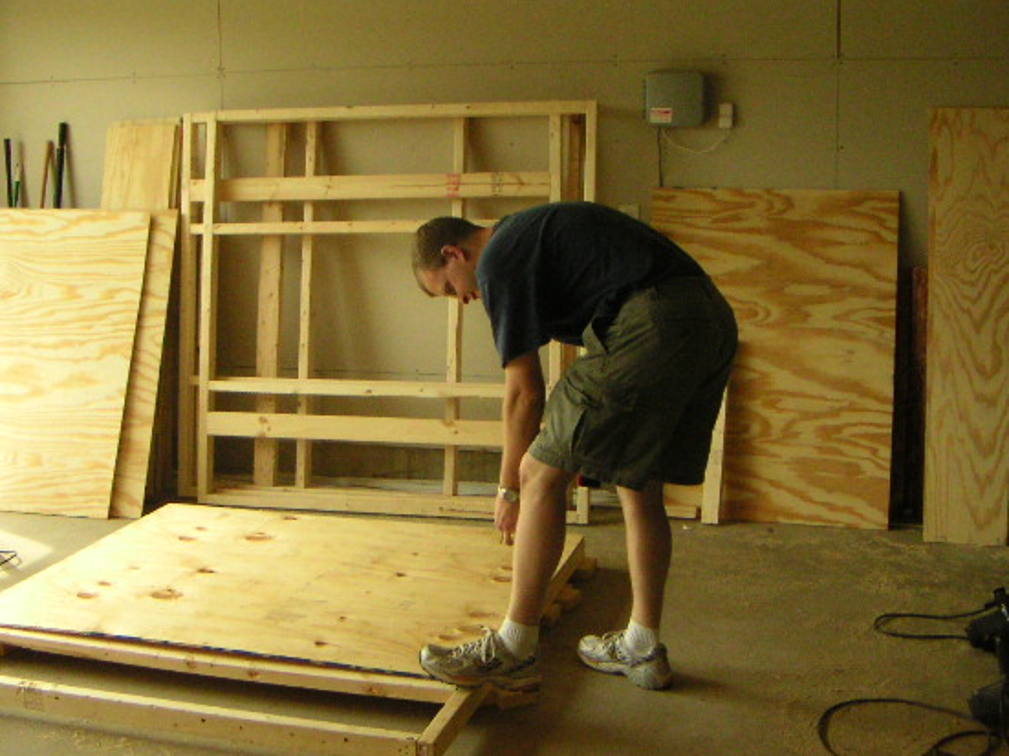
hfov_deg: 43.8
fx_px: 1253
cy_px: 333
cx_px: 460
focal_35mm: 43
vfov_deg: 33.5
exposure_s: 1/500
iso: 400
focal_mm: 4.8
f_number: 2.8
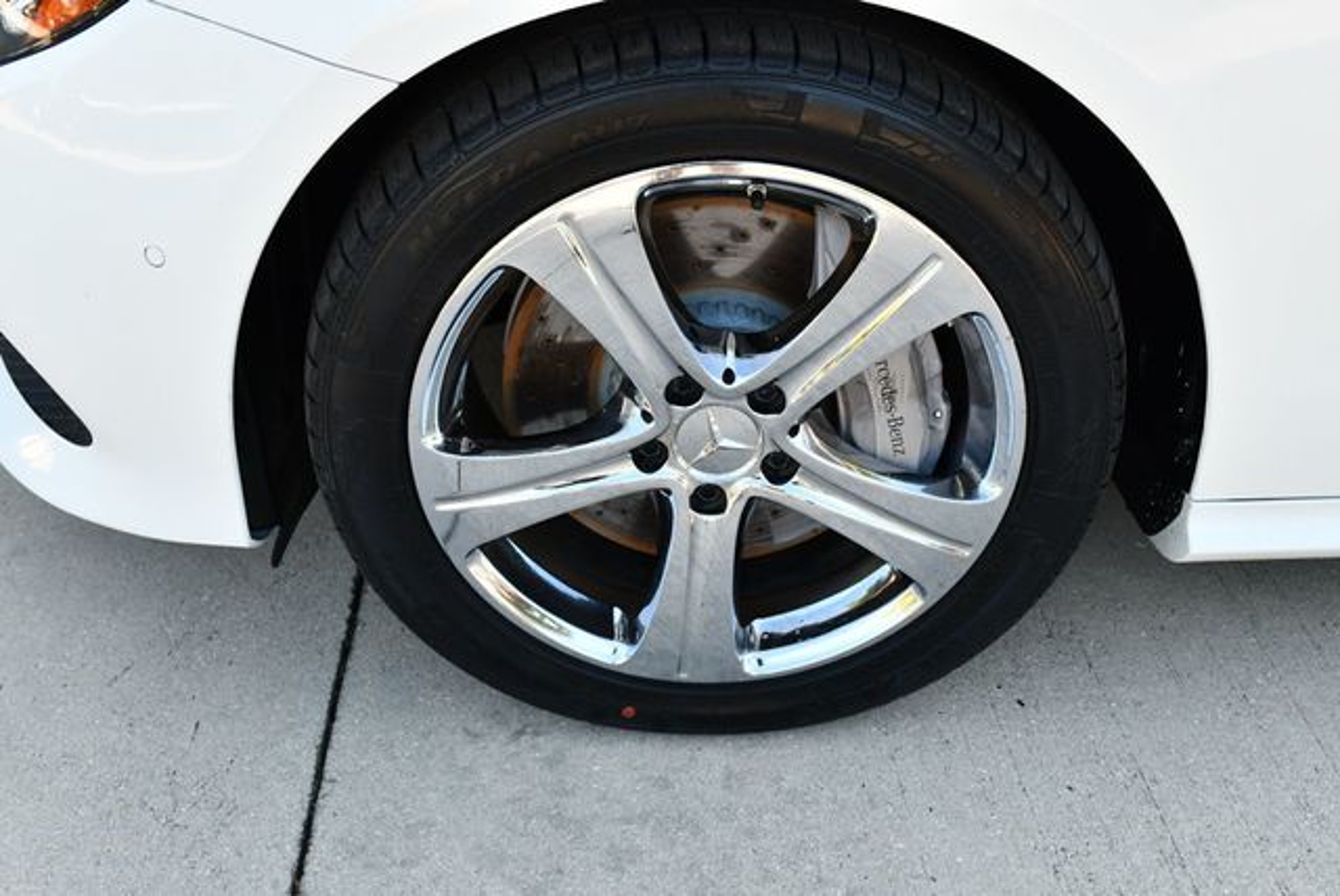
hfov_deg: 48.4
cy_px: 448
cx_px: 670
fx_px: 1490
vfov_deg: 33.5
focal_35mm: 40
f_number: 5.6
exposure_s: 1/250
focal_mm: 20
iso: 400
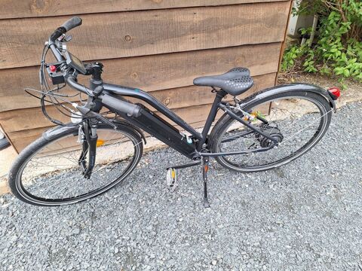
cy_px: 136
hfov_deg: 73.9
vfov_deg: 58.9
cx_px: 181
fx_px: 241
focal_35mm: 23
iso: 40
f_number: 1.8
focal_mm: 5.54
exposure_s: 1/100
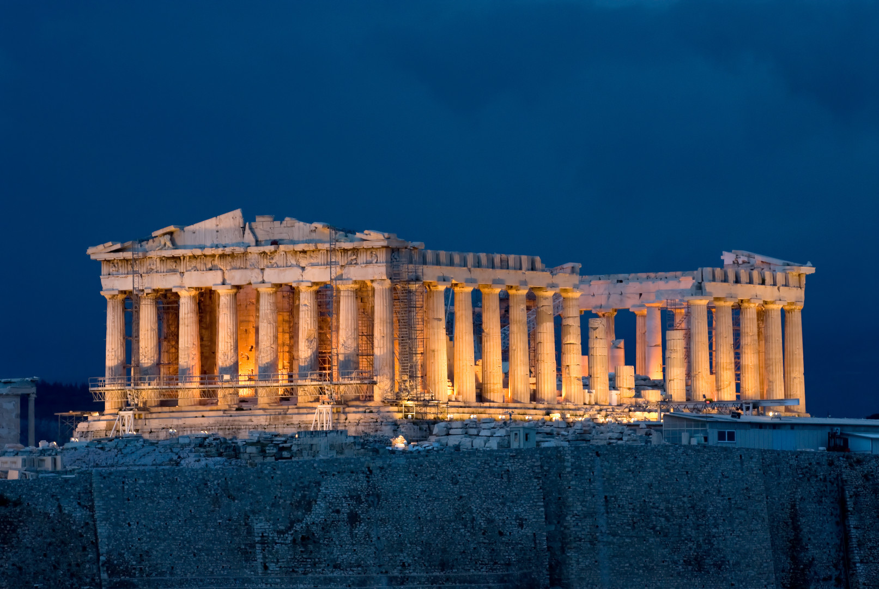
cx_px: 440
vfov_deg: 5.3
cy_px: 294
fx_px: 6417
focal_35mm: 262
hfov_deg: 7.8
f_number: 8
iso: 100
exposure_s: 1/1.43
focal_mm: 175
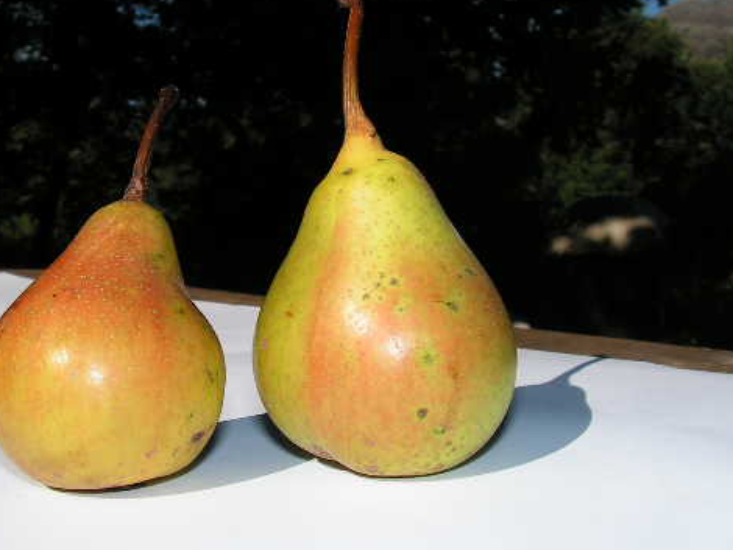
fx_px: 1038
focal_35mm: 49
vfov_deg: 29.7
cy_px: 288
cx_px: 278
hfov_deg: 38.7
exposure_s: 1/1250
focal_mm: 6
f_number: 4.8
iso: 64
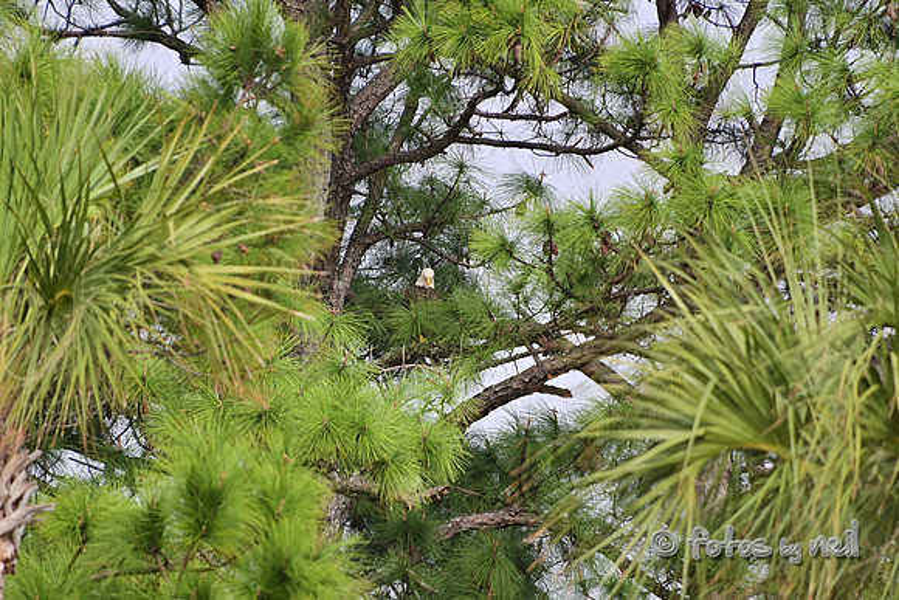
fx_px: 11240
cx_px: 450
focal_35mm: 450
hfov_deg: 4.6
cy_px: 300
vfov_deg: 3.1
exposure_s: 1/800
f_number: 6.3
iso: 200
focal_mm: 300
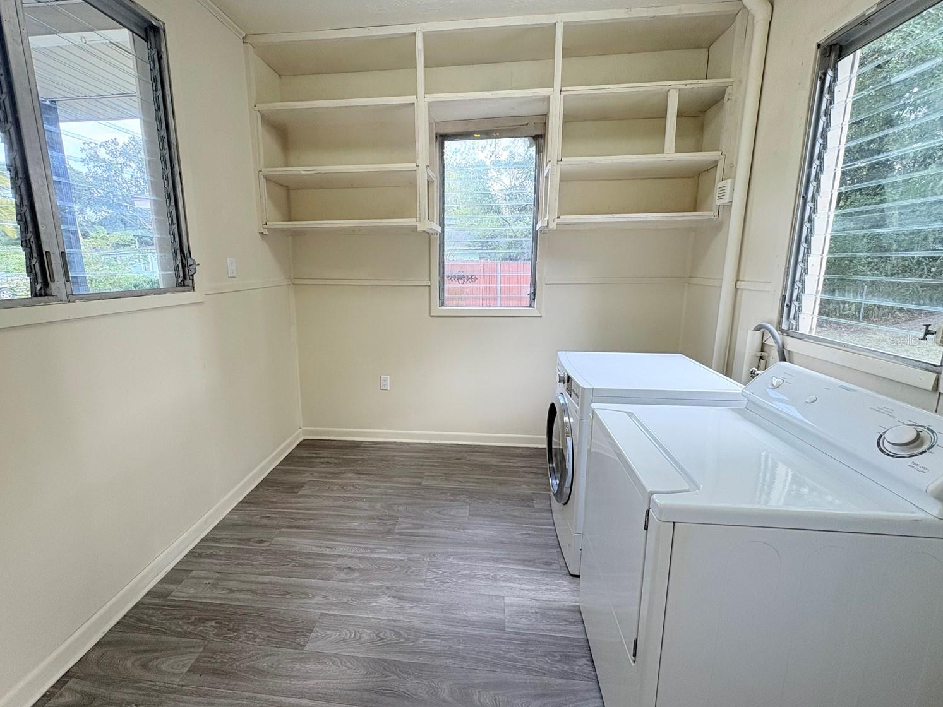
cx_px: 444
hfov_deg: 98.1
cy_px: 340
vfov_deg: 81.7
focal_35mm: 15
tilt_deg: -10.2
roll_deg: +0.7
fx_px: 409
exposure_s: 1/120
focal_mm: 2.22
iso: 100
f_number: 2.2
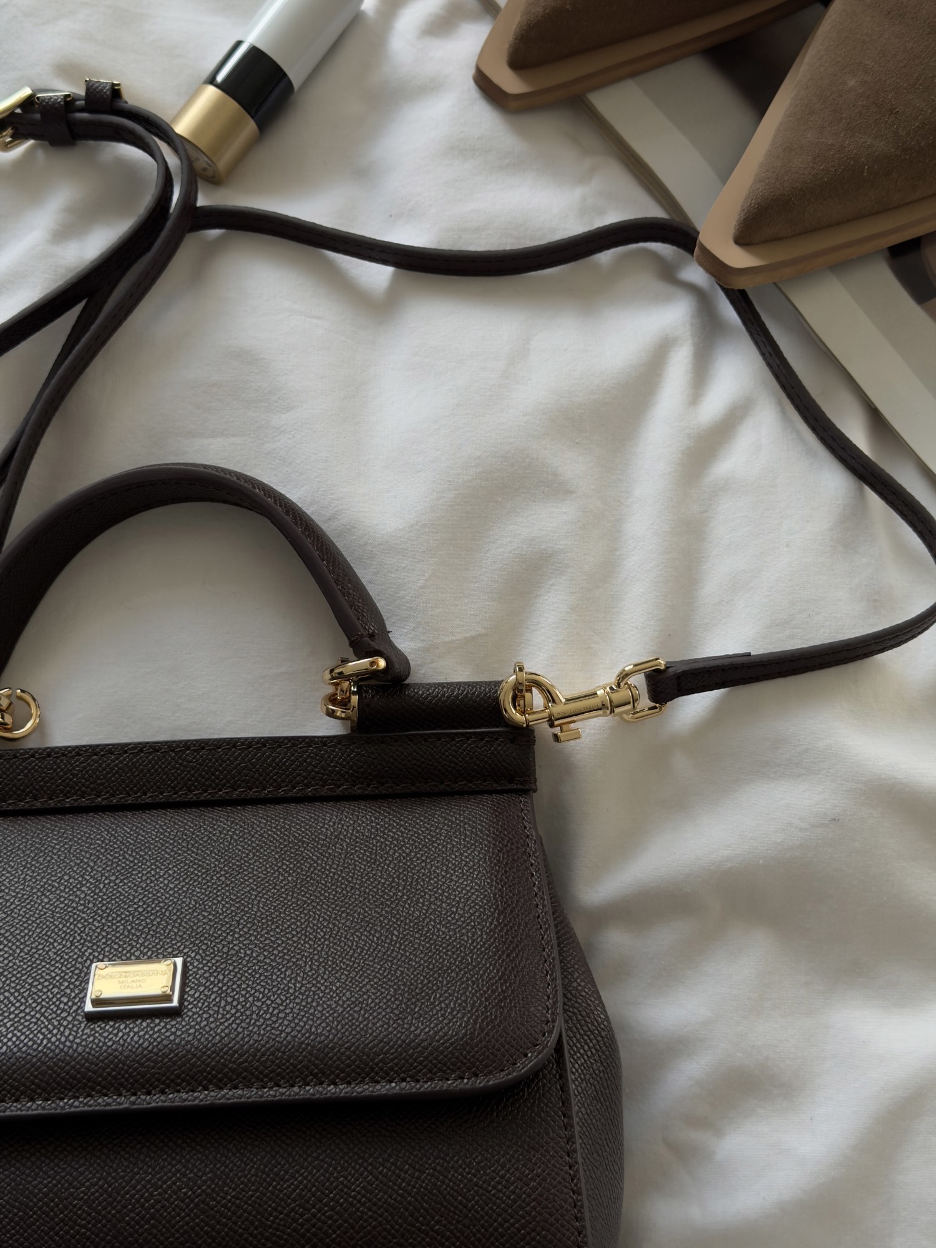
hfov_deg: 30.3
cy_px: 624
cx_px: 468
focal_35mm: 48
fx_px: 1731
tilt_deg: -73.4
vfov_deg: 39.7
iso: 64
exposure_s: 1/499
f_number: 1.78
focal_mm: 6.76
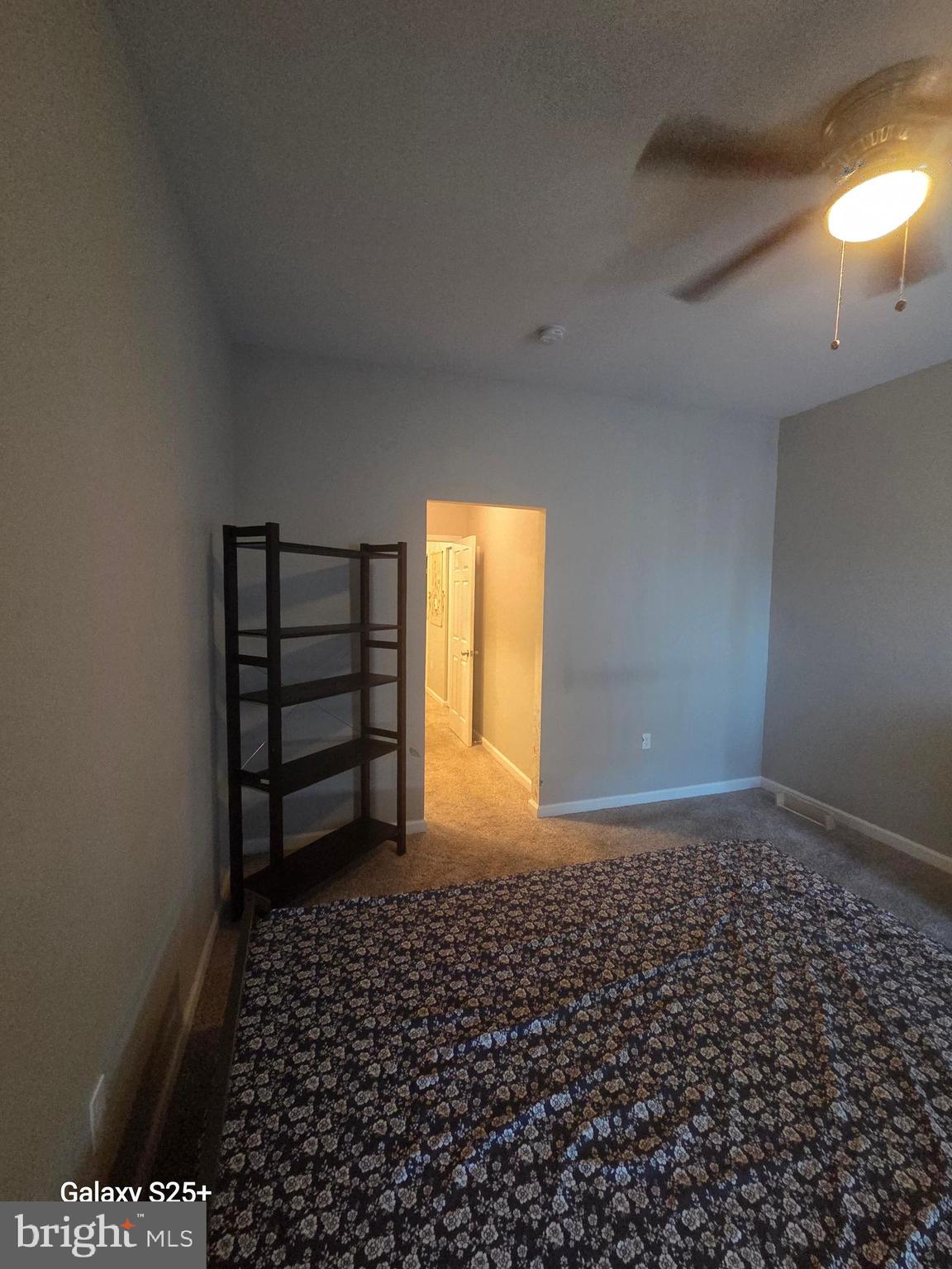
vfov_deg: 106.2
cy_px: 634
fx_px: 477
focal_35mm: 13
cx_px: 476
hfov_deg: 89.9
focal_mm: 2.2
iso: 1250
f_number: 2.2
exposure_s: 1/60
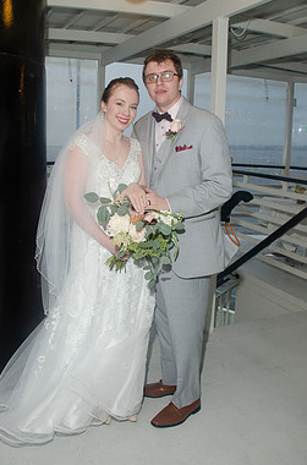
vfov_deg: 58.8
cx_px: 130
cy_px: 223
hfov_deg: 40.8
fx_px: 412
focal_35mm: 32
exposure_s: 1/60
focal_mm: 18
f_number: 5.6
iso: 400
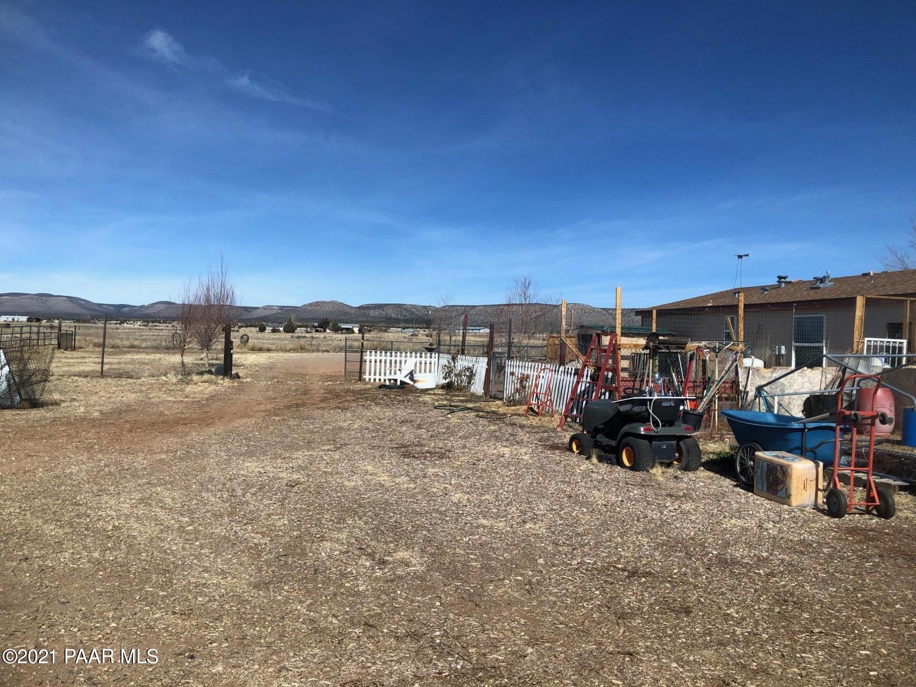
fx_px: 741
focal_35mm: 28
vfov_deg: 49.7
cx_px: 458
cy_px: 344
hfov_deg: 63.4
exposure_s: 1/4367
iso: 25
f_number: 1.8
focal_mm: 3.99
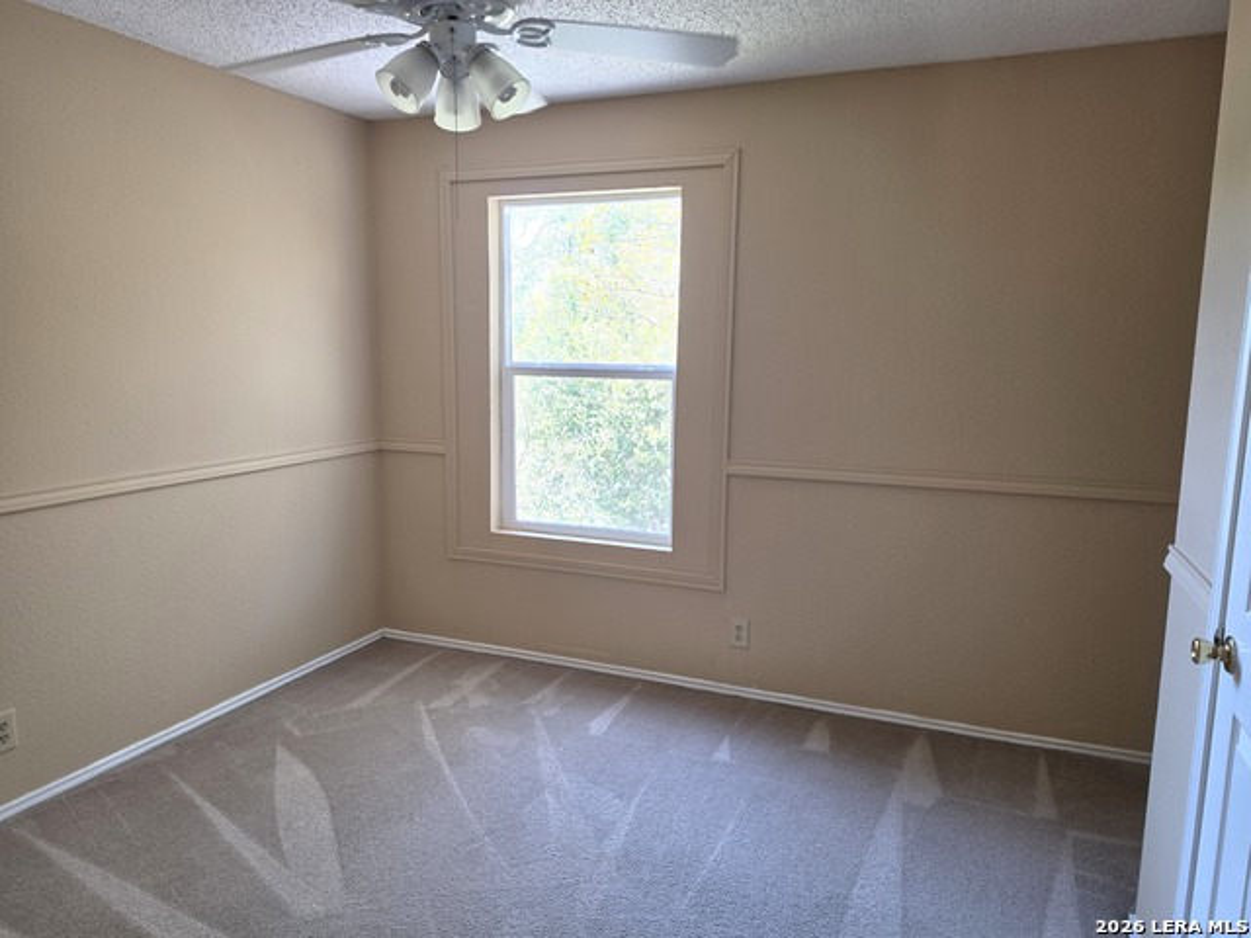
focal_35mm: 23
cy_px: 469
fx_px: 831
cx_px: 626
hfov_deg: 73.9
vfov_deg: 58.9
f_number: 1.4
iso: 100
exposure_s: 1/180
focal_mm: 6.5
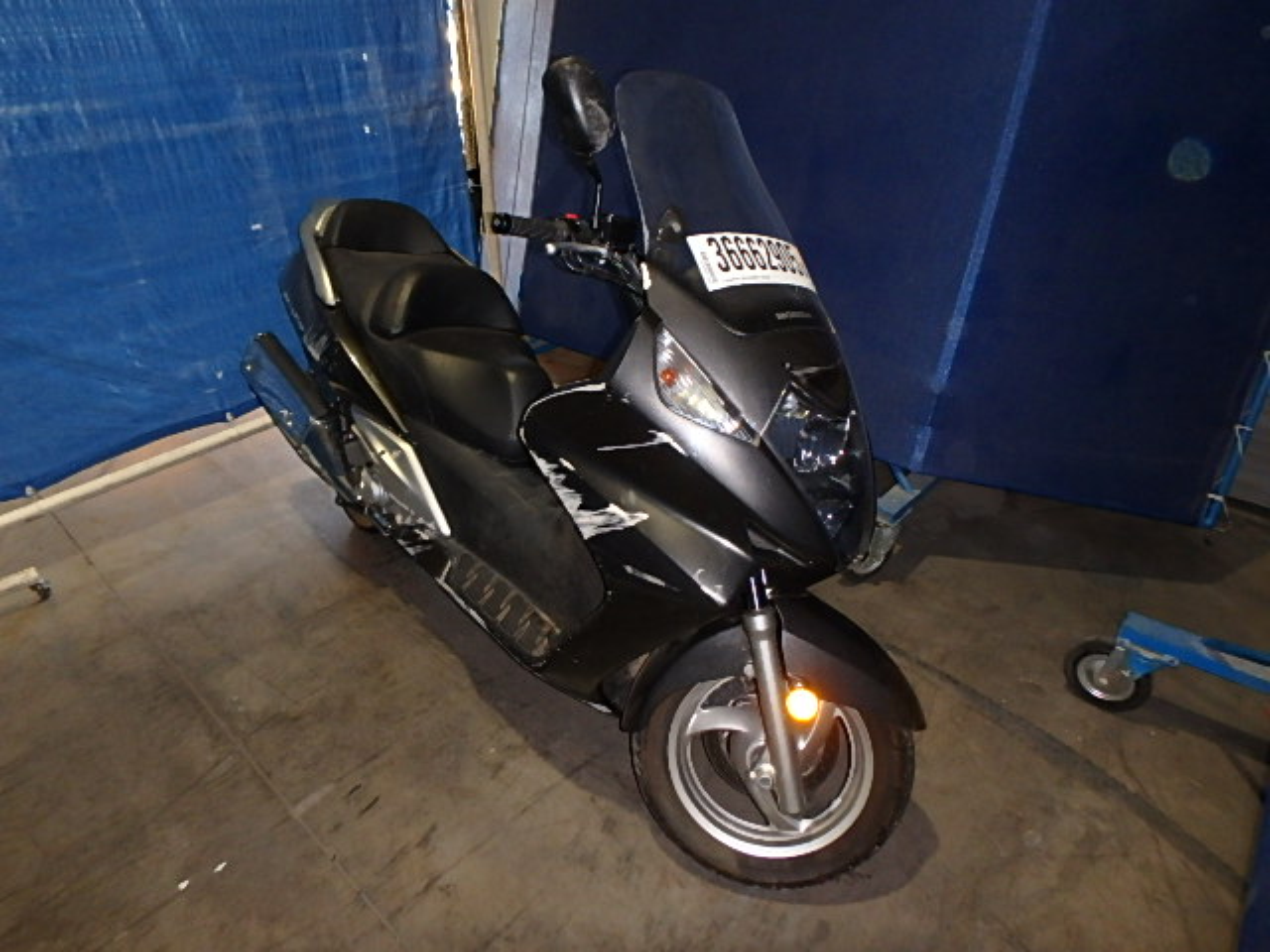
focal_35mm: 21
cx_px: 635
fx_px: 770
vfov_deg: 63.4
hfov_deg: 79.0
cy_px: 476
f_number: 3.5
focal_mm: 3.7
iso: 400
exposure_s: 1/30
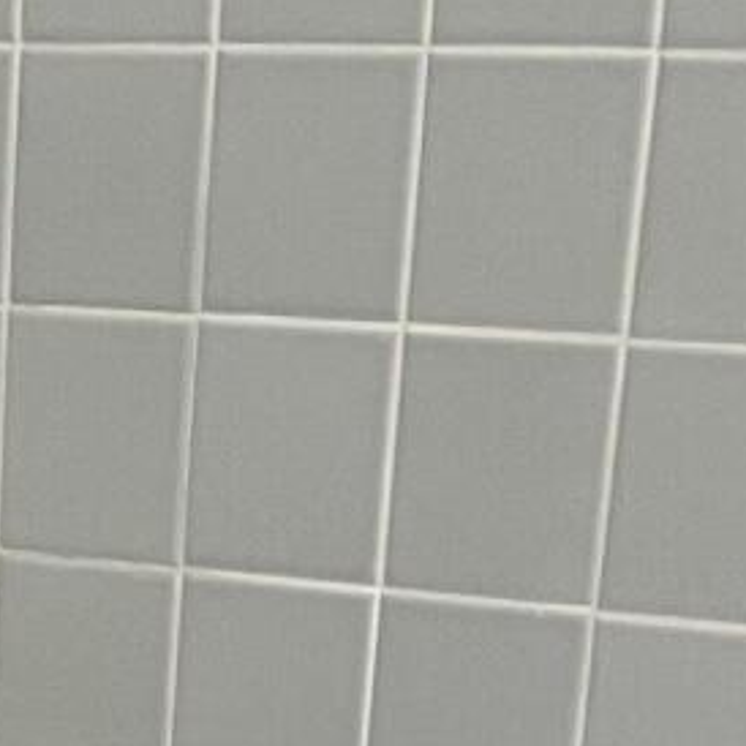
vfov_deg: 8.7
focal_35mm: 168
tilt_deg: -30.7
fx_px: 4096
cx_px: -721
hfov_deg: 9.7
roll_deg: +4.2
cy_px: 2189
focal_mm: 5.1
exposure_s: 1/60
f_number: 1.6
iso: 100
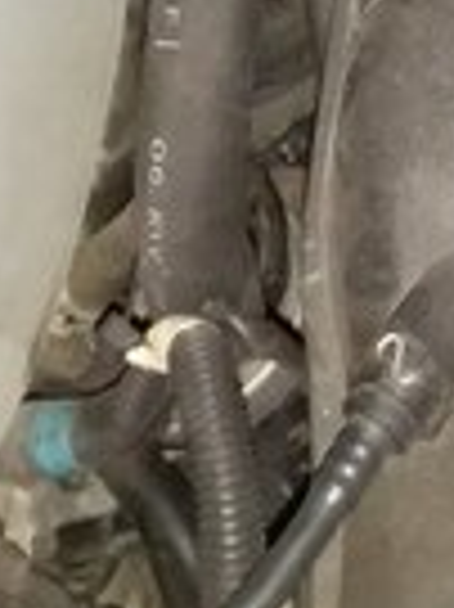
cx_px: 692
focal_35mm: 114
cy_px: -486
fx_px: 1997
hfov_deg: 12.3
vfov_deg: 15.0
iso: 200
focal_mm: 3.3
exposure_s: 1/25
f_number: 2.2
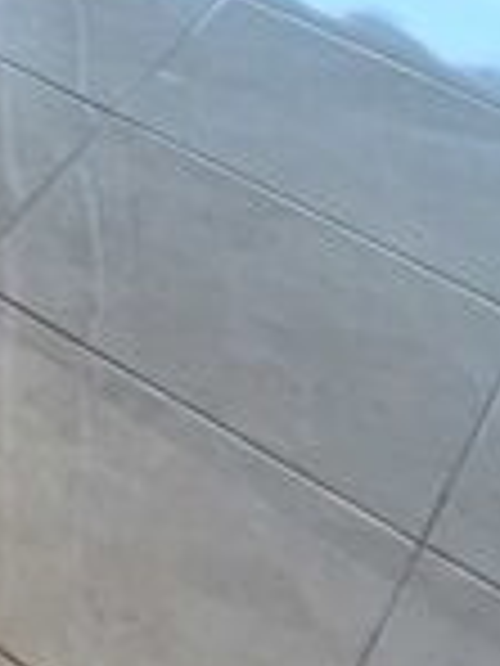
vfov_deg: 11.3
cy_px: -1364
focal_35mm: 90
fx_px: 1733
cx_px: -905
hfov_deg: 11.5
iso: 100
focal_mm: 1.74
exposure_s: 1/50
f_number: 2.2
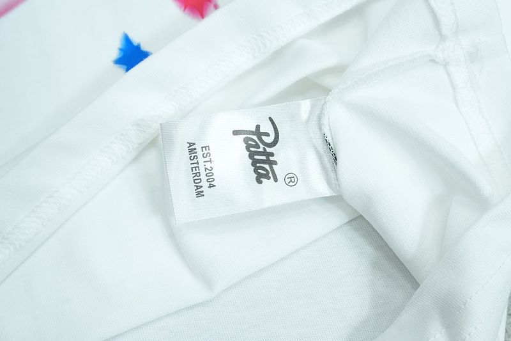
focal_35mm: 44
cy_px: 170
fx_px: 617
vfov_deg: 30.8
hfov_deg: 45.0
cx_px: 256
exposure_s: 1/160
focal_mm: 29
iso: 1000
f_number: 8
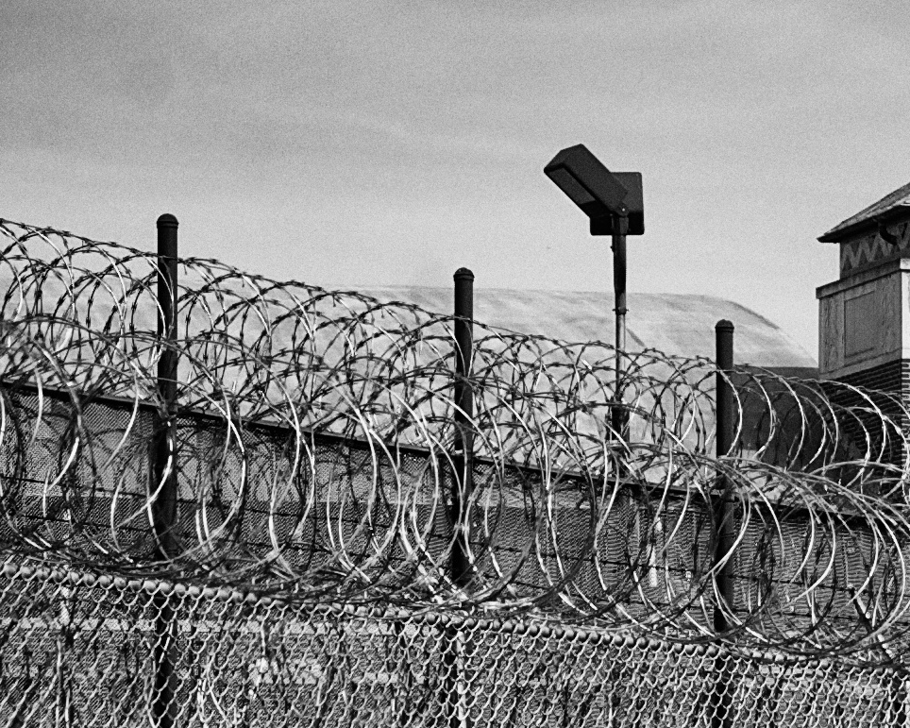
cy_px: 529
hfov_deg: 7.9
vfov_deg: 6.4
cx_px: 1318
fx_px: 6503
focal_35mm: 241
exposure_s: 1/1000
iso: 200
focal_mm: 55
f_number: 5.6
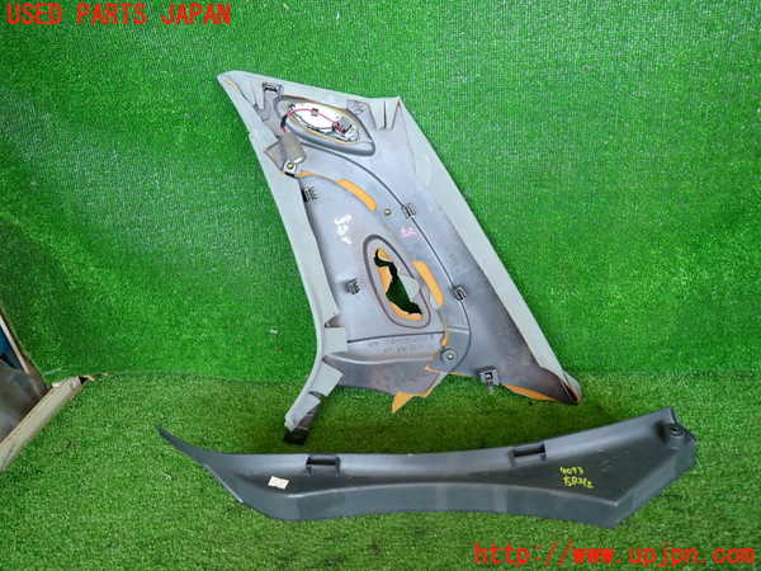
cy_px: 286
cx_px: 380
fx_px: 550
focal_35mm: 25
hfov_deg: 69.4
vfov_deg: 54.9
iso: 200
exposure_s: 1/100
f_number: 2
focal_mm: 4.5
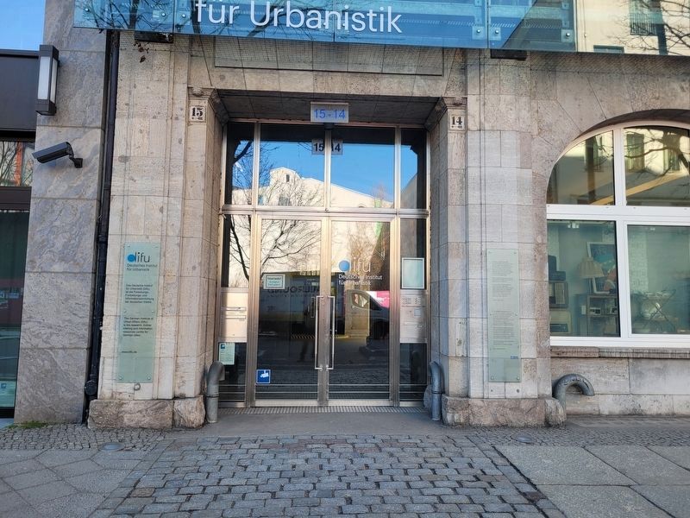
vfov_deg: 53.1
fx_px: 518
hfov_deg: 67.3
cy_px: 259
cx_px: 345
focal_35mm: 26
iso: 40
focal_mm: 5.4
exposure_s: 1/260
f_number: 1.8
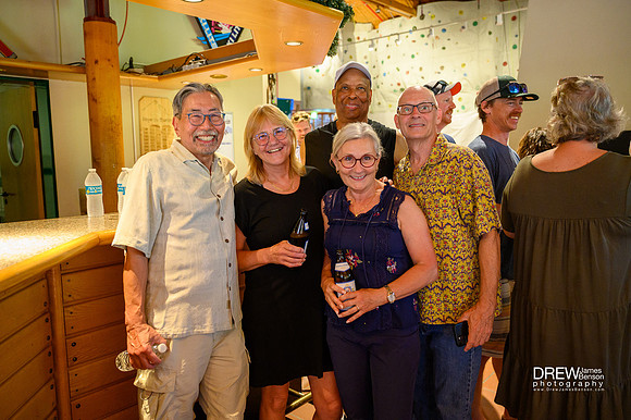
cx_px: 316
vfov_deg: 47.1
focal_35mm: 28
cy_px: 210
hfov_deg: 66.4
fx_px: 482
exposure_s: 1/160
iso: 4000
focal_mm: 27.5
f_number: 2.8
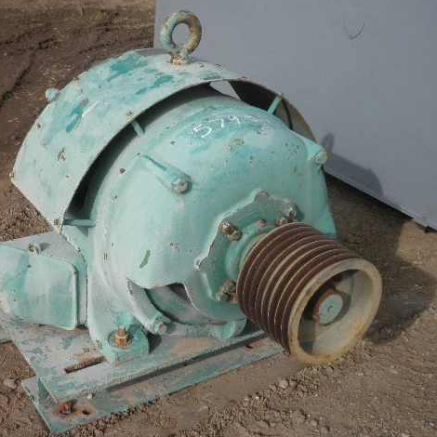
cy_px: 219
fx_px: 757
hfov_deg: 32.1
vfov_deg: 32.2
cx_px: 185
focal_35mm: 53
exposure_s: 1/640
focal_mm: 7.9
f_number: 3.4
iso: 64
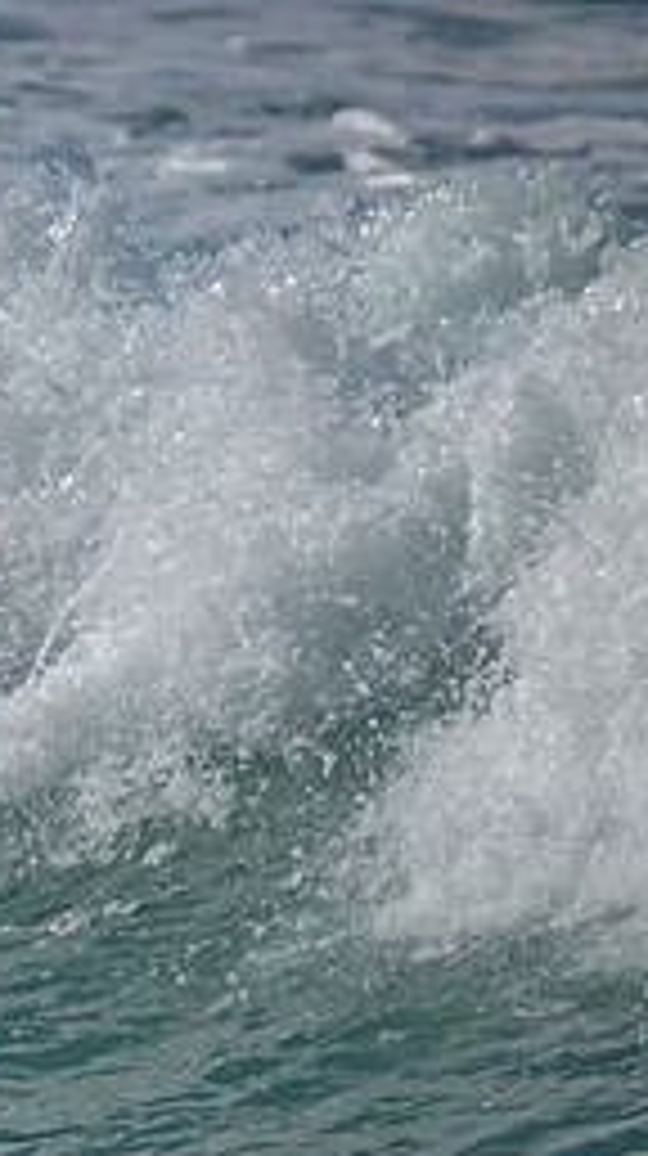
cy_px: 798
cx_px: -558
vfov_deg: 1.1
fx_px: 58057
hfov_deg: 0.6
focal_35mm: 1895
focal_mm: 800
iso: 1400
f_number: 11
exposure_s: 1/2000
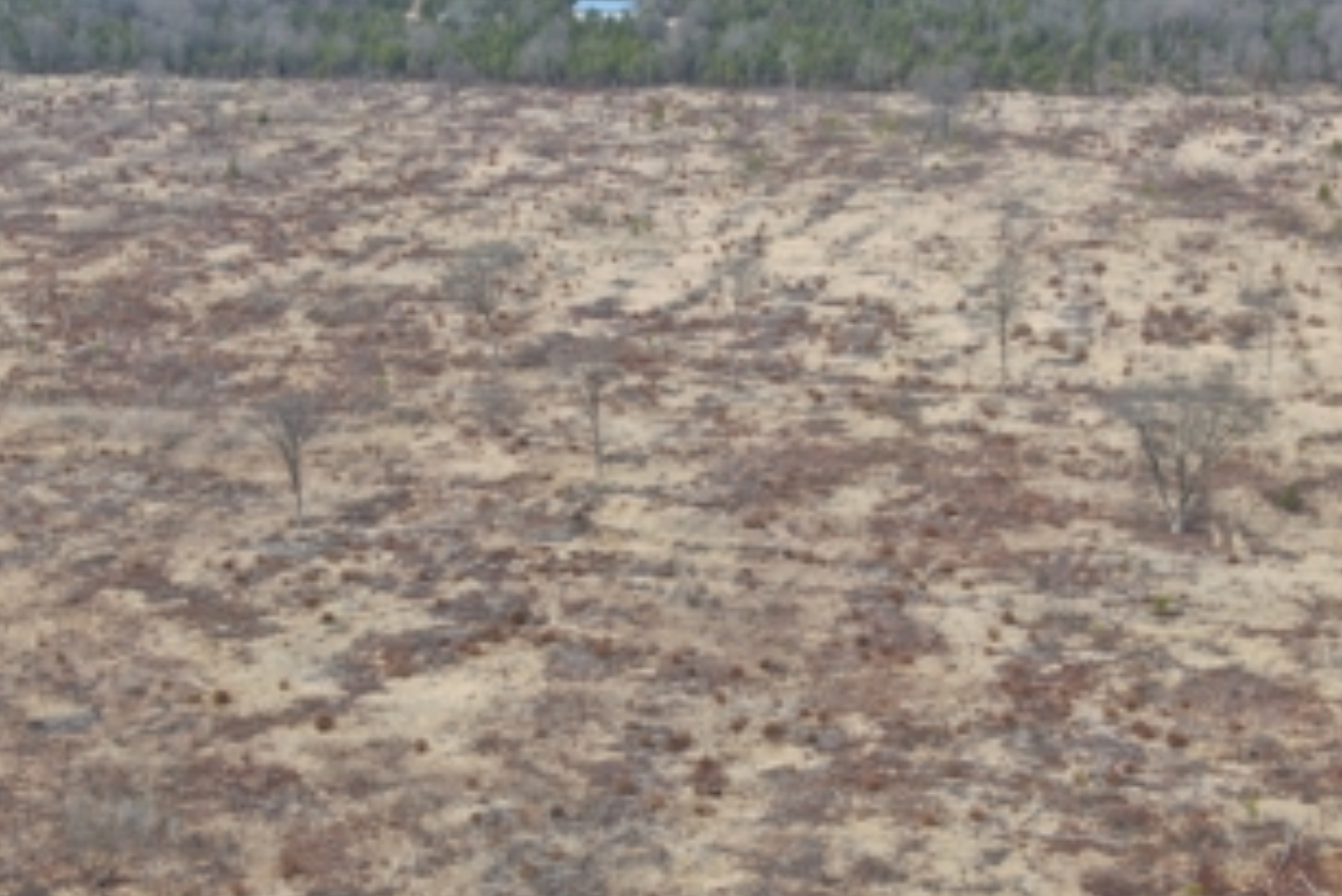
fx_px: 2424
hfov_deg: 30.9
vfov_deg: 20.9
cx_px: 586
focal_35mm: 65
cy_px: 463
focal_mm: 8.6
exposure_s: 1/320
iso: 100
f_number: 3.8
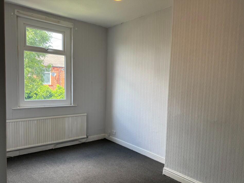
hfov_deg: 67.3
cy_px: 99
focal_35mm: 26
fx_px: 183
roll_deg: -2.0
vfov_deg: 53.0
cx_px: 123
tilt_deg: -5.2
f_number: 1.78
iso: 80
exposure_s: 1/121
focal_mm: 6.76
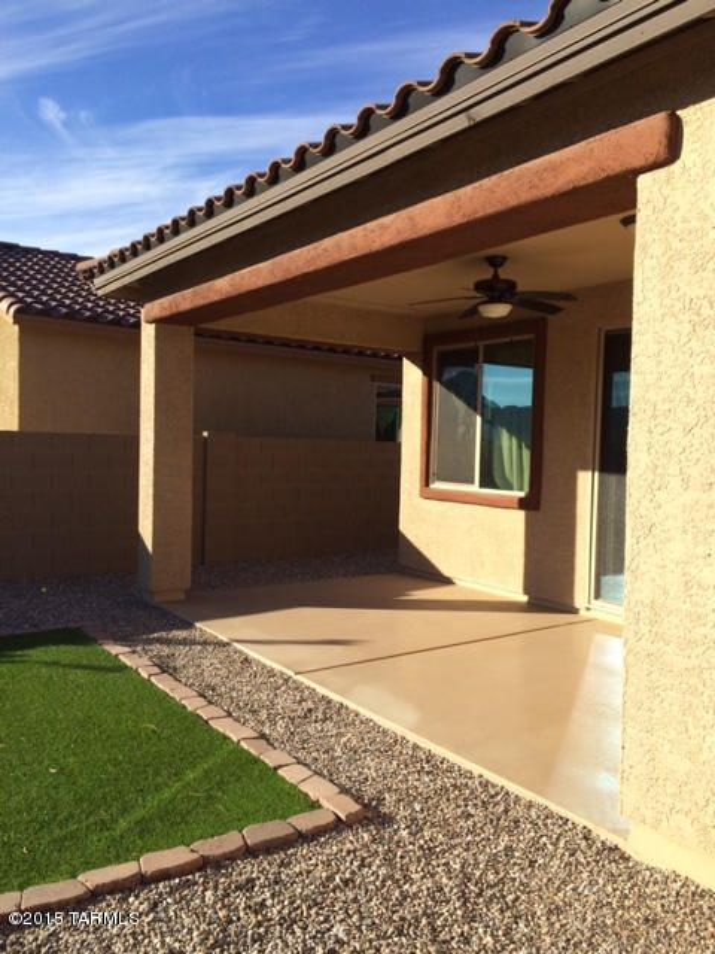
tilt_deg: -2.5
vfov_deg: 61.7
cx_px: 358
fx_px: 799
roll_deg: -0.6
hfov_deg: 48.2
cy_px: 477
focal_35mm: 29
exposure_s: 1/1786
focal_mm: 4.15
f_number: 2.2
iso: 32
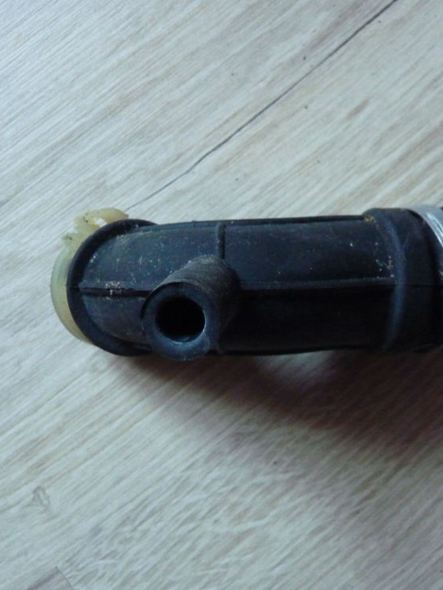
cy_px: 295
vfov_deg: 43.9
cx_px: 217
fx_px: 734
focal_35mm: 43
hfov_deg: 33.6
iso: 800
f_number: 3
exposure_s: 1/25
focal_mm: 5.6
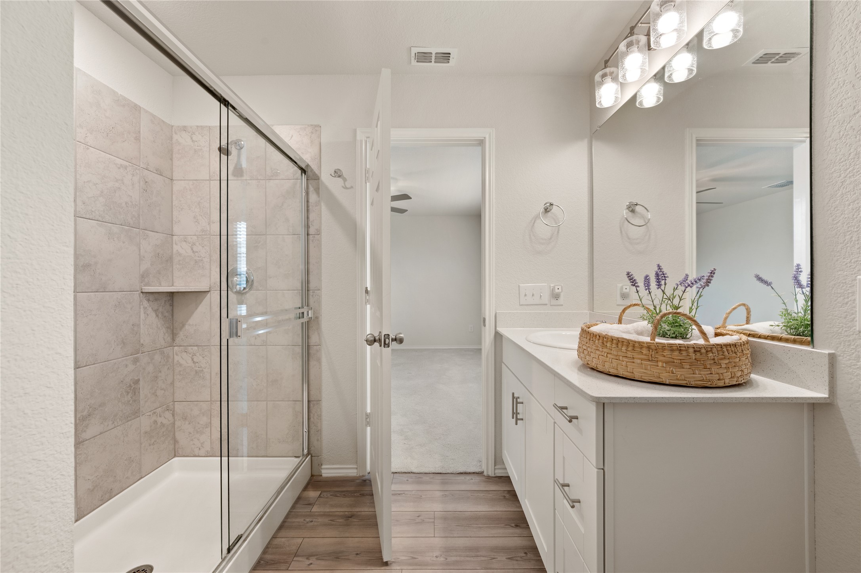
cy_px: 286
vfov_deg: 81.1
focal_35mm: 14
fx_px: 335
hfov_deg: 104.3
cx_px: 430
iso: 250
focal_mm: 14
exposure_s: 1/6
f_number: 8
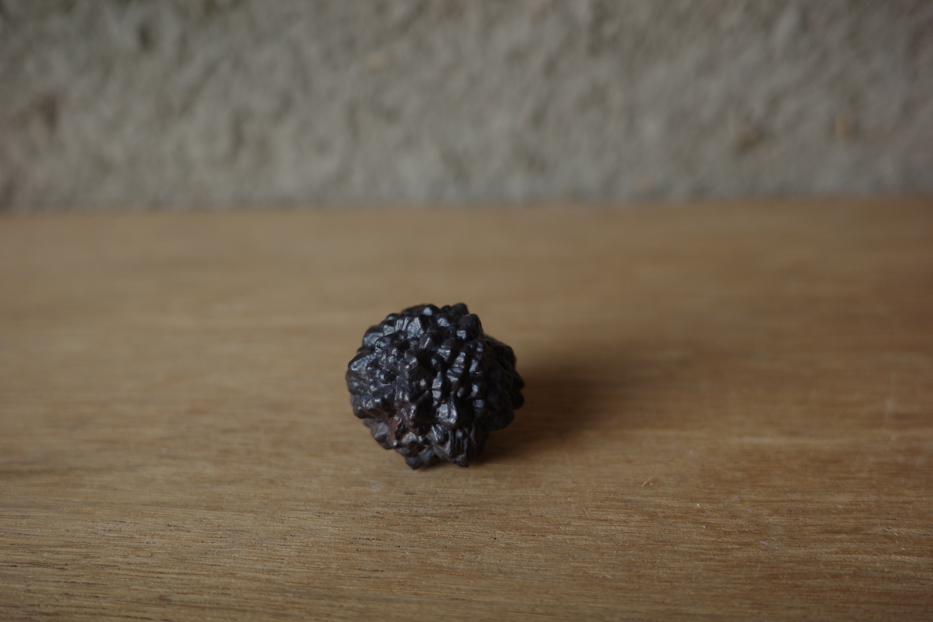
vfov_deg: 33.4
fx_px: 1037
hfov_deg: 48.5
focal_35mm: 40
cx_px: 466
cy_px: 311
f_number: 2.8
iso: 200
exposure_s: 1/100
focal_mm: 26
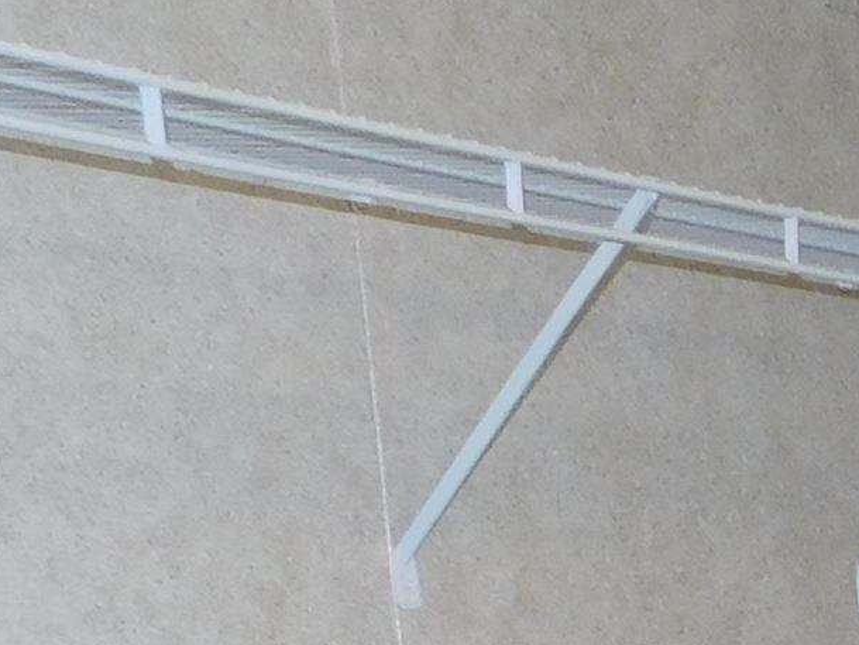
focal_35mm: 116
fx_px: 2879
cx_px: 1865
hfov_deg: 13.7
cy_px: 1417
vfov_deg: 11.2
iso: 200
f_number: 3
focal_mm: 4
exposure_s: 1/30
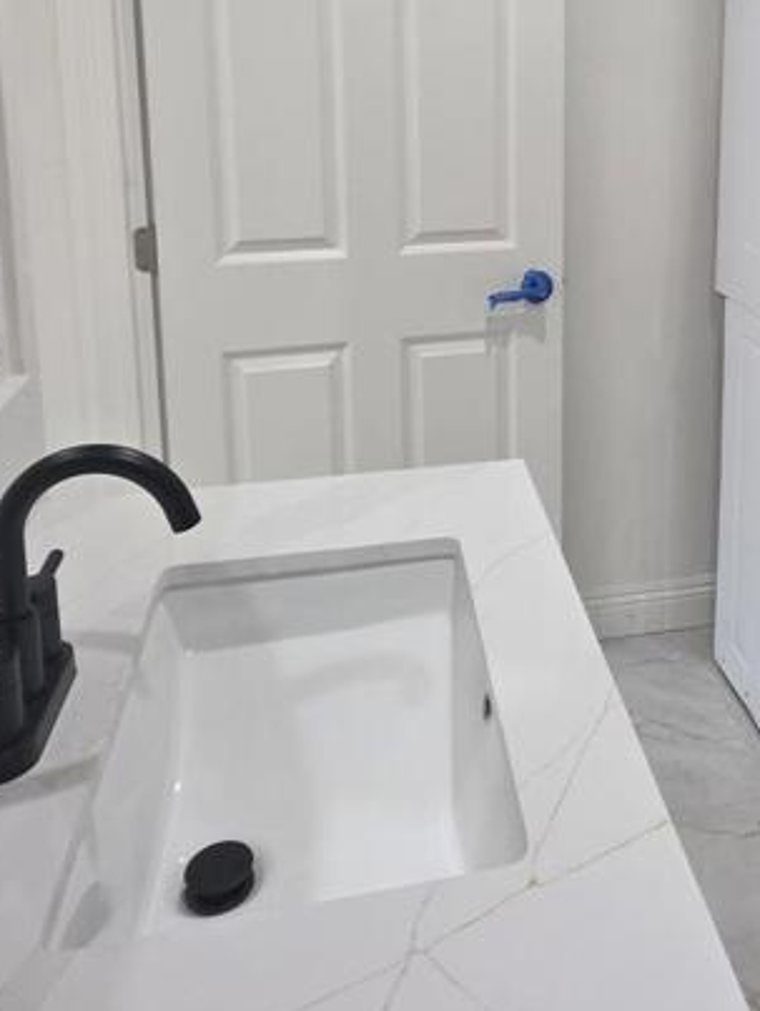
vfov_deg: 52.2
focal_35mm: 33
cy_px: 218
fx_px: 964
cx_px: 604
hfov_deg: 41.2
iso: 200
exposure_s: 1/120
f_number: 1.9
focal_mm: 2.2
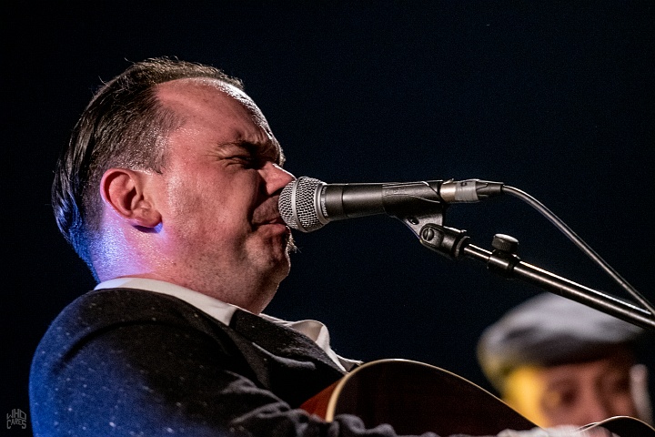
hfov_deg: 7.2
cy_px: 218
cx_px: 328
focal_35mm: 285
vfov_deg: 4.8
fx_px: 5185
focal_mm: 190
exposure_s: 1/160
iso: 1600
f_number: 2.8
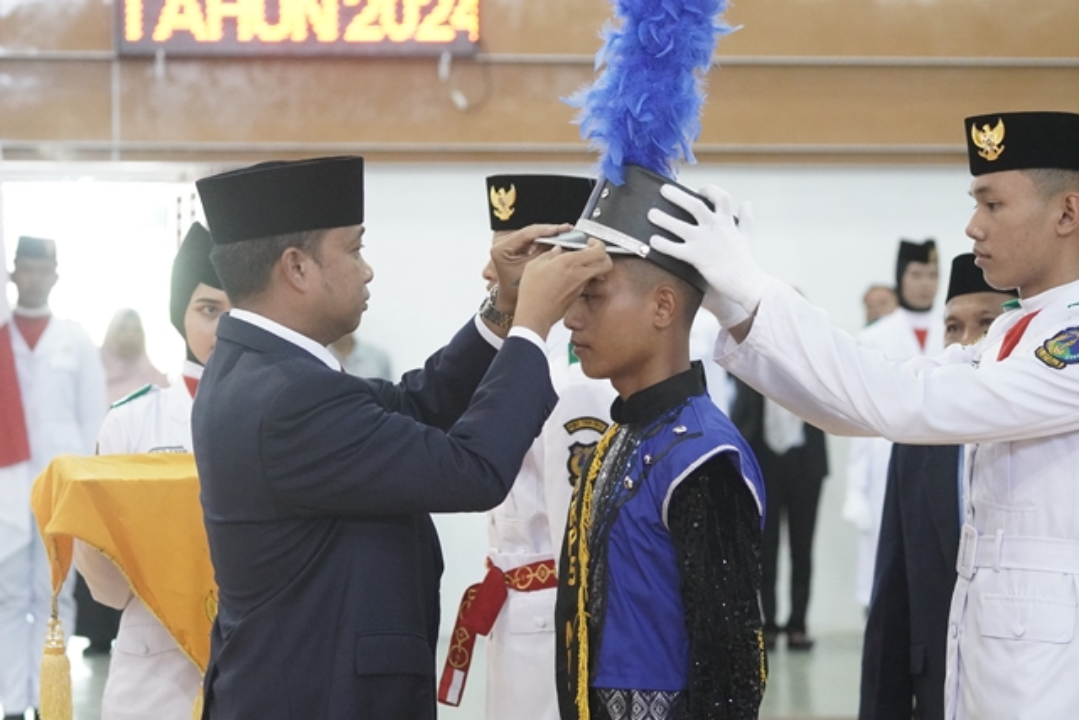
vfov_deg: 10.8
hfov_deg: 16.1
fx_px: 3822
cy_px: 360
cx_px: 540
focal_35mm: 128
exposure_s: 1/160
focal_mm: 85
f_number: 4
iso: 8000
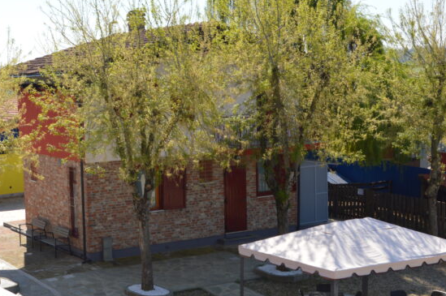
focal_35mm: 65
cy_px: 170
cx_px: 102
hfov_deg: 30.4
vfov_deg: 20.9
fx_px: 803
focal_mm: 25
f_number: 9
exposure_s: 1/200
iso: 100
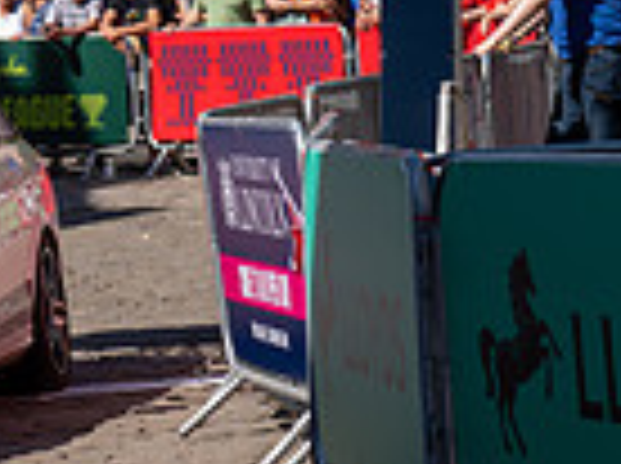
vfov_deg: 5.2
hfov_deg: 6.9
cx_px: -198
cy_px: 38
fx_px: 5068
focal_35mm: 283
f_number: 4
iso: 100
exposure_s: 1/1250
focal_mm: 70
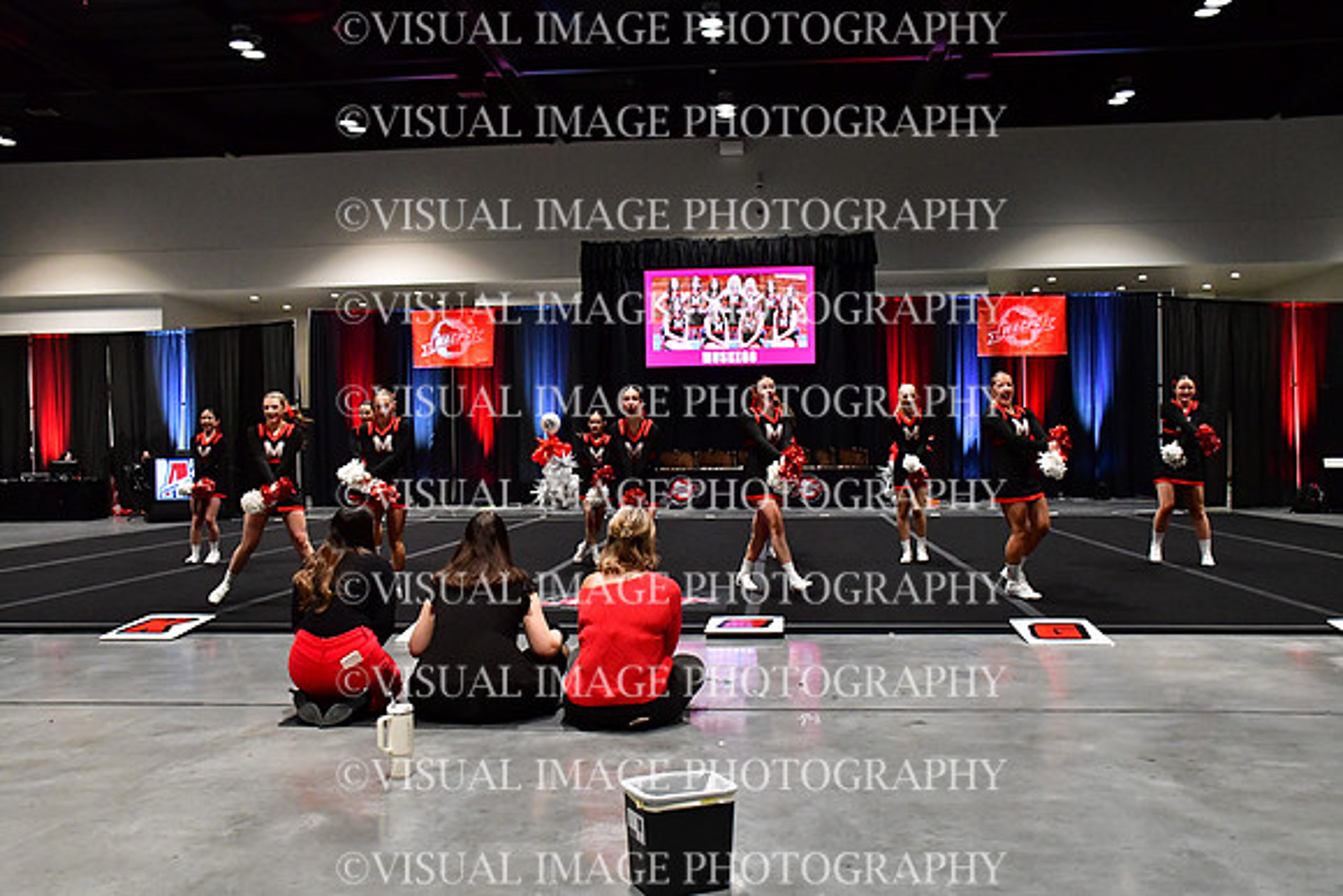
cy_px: 448
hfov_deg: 55.8
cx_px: 672
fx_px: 1269
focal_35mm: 34
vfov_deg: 38.9
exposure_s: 1/400
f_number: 4
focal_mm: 23
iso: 3200
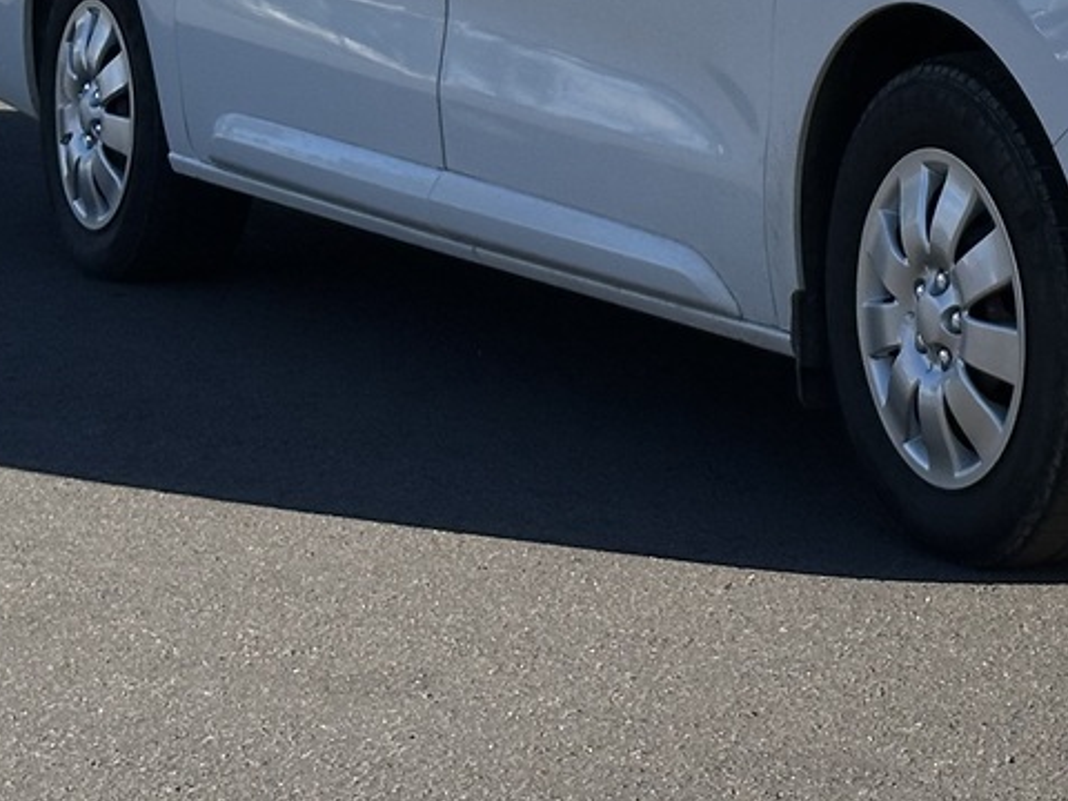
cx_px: 1141
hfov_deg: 13.5
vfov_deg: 10.1
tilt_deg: +0.1
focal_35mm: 144
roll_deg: +0.3
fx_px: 4443
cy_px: -274
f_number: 1.78
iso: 64
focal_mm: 6.86
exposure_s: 1/7092
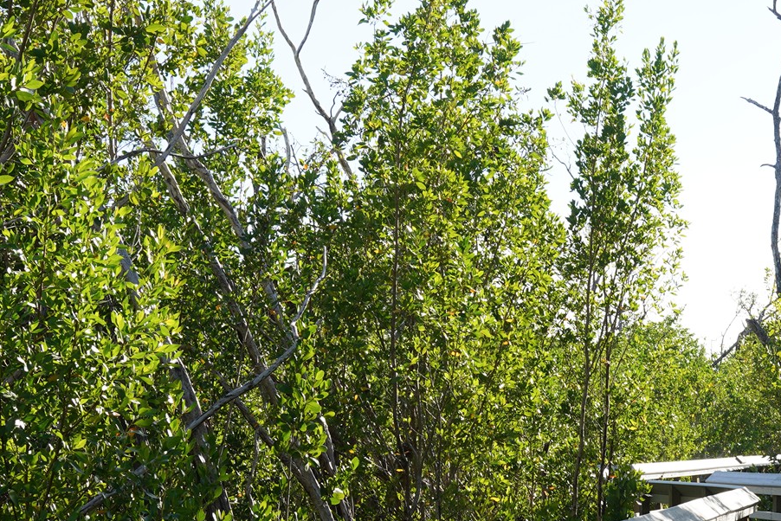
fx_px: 1779
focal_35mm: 82
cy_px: 382
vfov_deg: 16.6
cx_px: 696
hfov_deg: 24.1
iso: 100
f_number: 9
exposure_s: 1/100
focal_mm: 37
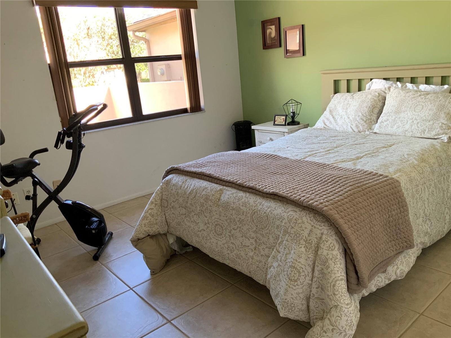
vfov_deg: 48.2
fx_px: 378
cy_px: 169
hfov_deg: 61.7
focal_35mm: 29
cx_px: 226
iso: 80
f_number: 1.8
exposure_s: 1/60
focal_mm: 3
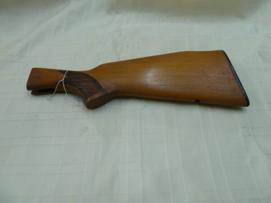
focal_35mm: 25
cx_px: 136
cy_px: 102
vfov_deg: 54.9
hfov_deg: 69.4
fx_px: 196
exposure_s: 1/30
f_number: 3.3
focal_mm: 4.1
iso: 200
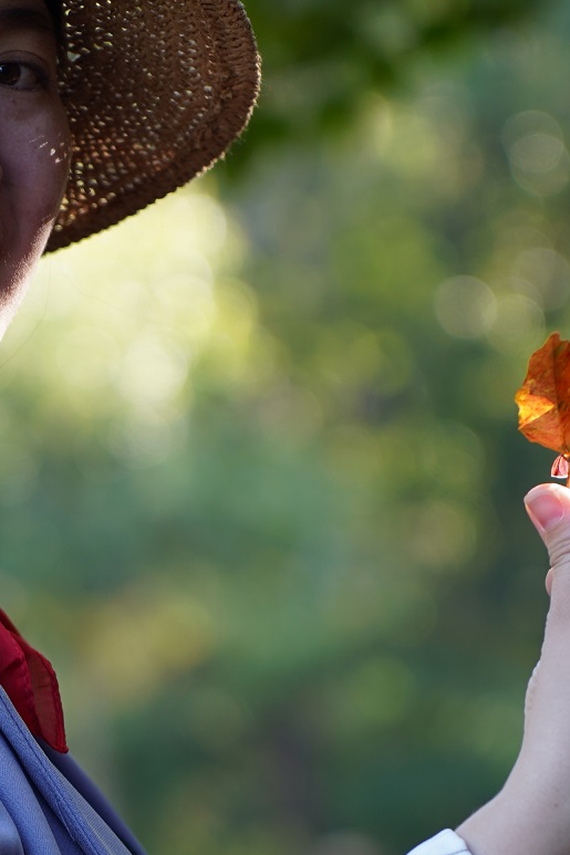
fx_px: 5536
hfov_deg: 5.9
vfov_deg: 8.8
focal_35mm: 233
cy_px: 694
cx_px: -44
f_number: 2.8
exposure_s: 1/125
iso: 100
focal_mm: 75
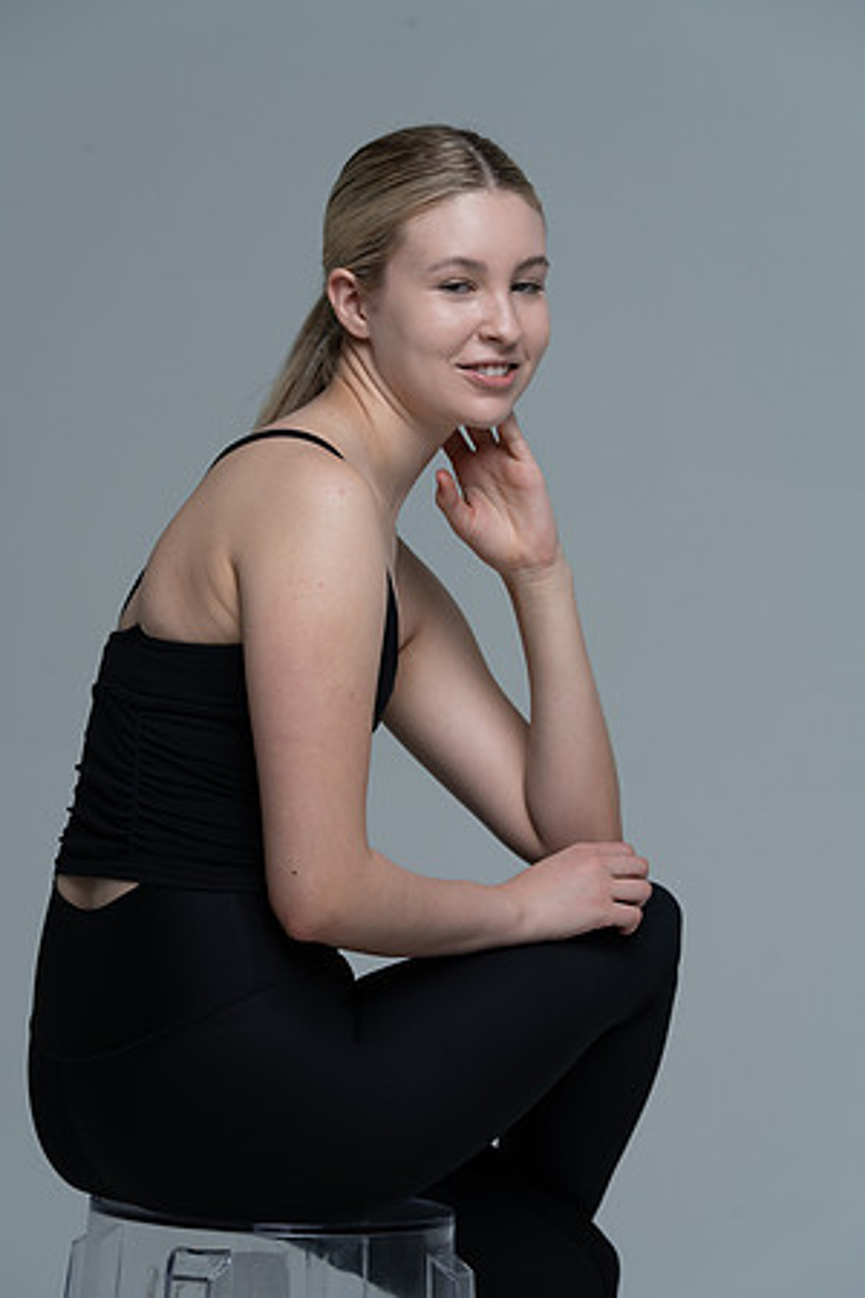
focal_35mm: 174
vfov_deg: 11.8
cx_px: 432
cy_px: 649
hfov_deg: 7.9
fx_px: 6271
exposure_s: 1/160
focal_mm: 174
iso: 320
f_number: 9
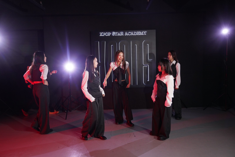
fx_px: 189
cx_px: 118
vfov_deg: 44.9
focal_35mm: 29
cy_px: 78
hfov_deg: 63.7
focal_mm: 29
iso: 2500
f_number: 4.5
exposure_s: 1/320
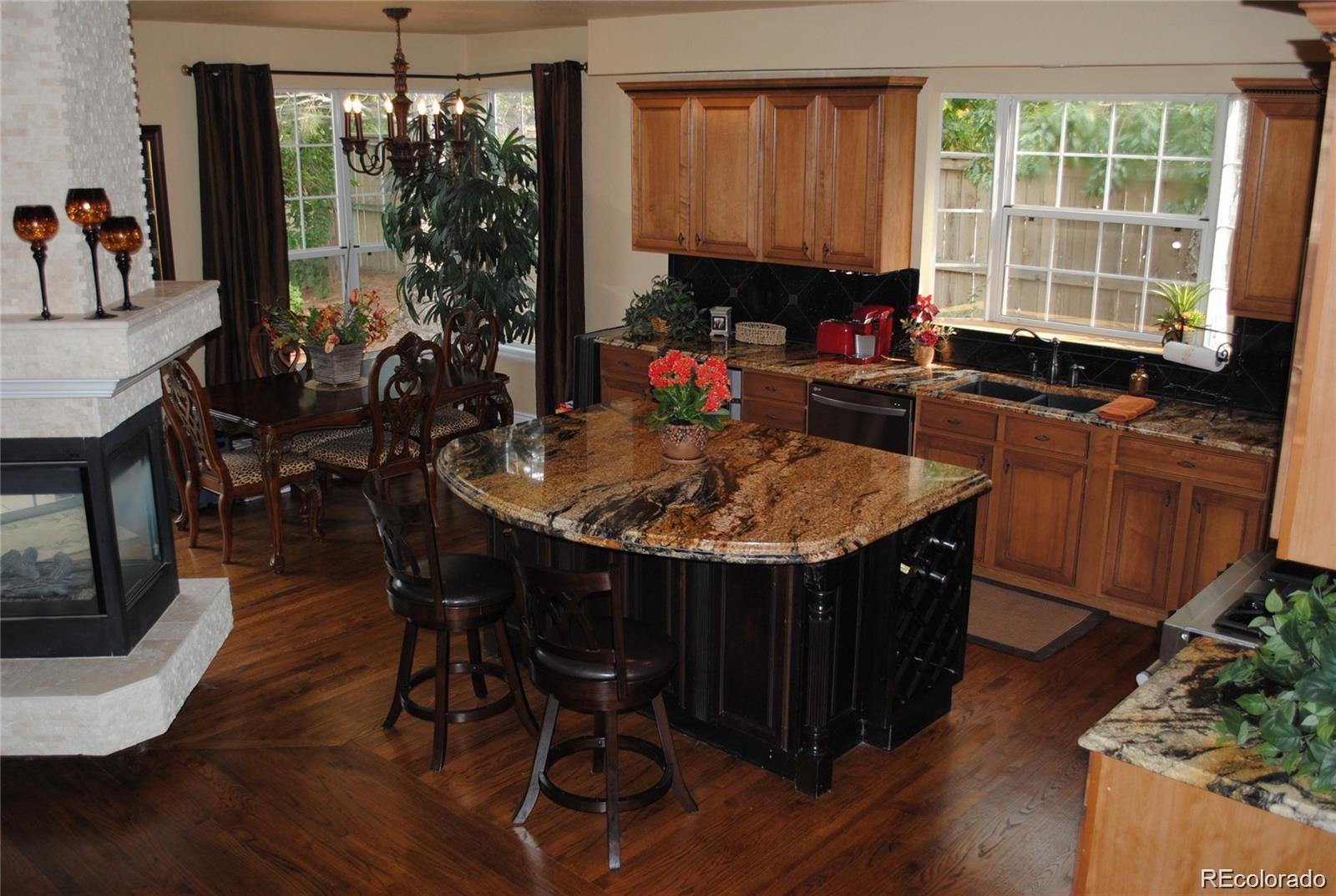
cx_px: 668
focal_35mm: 33
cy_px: 448
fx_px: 1227
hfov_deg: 57.1
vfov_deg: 40.1
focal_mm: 22
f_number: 3.8
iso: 200
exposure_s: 1/60
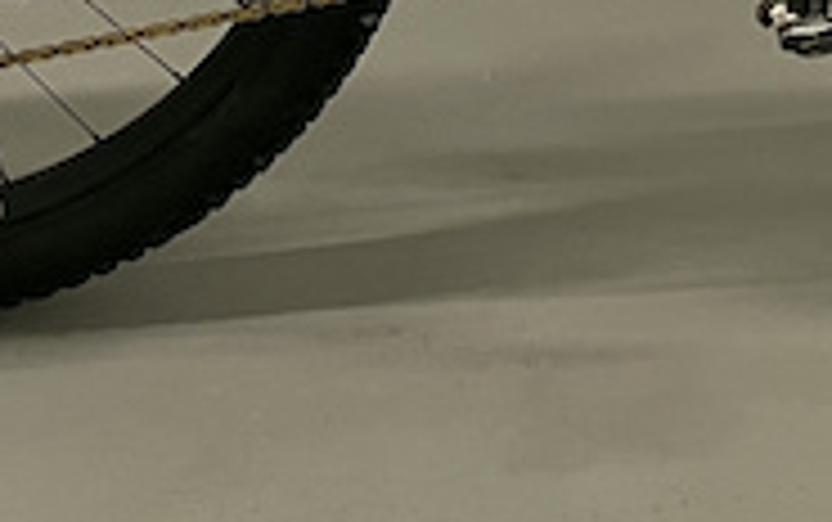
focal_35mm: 119
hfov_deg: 17.1
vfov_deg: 10.1
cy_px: -549
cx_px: 850
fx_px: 2701
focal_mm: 4.2
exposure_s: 1/60
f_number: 1.6
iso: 200
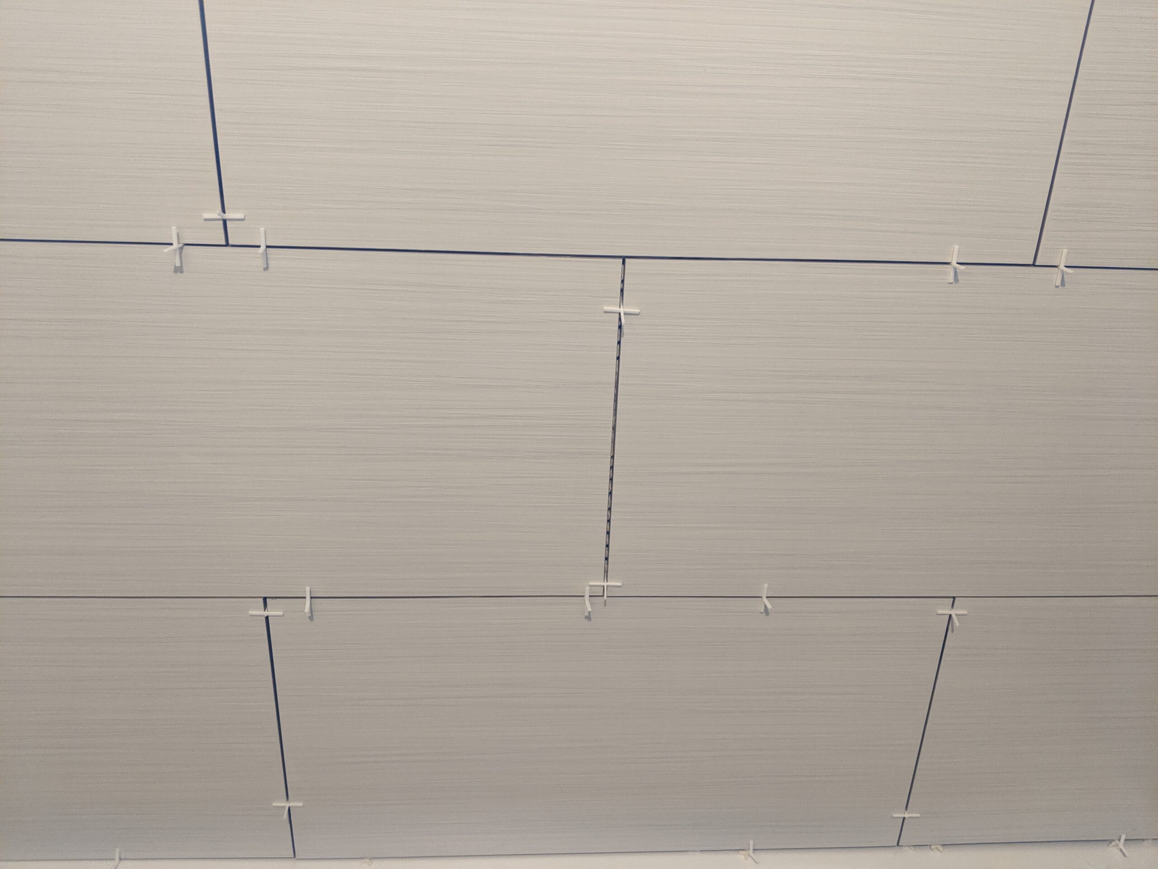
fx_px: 903
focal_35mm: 27
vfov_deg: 51.4
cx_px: 579
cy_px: 434
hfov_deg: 65.3
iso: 499
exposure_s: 1/60
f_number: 1.8
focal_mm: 4.44
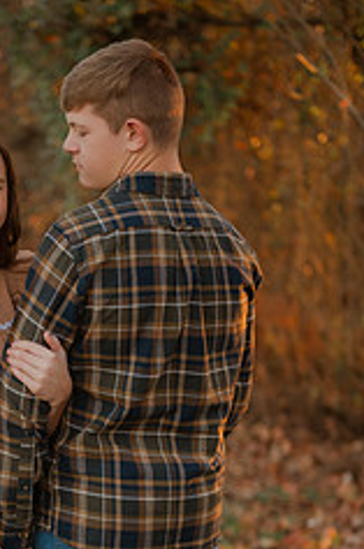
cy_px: 461
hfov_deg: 14.2
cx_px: 66
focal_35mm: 95
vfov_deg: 21.2
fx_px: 1447
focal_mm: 50
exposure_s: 1/125
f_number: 1.8
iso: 140
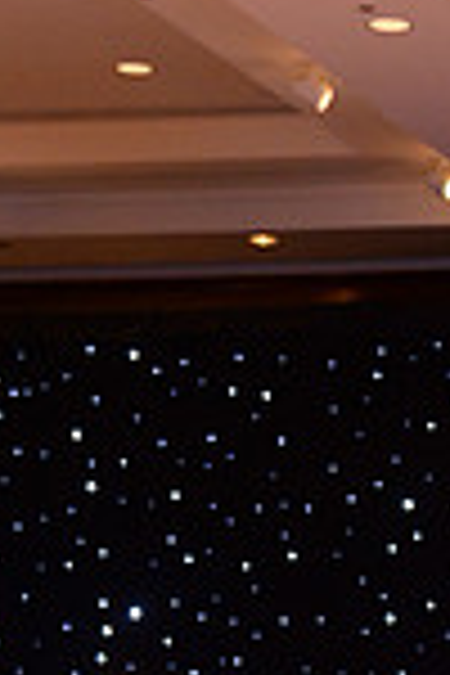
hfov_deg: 7.8
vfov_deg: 11.6
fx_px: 3187
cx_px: 781
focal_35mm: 170
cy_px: 981
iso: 2500
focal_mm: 44
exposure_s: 1/250
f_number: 5
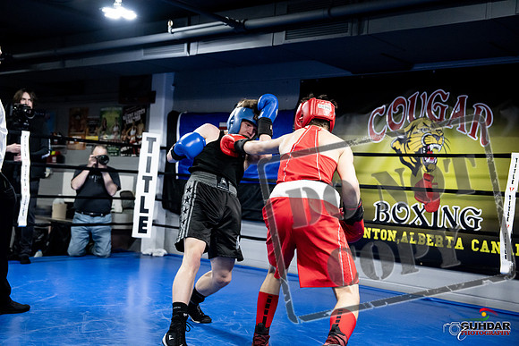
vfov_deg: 29.9
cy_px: 173
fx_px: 649
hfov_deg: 43.6
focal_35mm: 45
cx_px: 260
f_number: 2.8
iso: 6400
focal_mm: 45
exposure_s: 1/1000
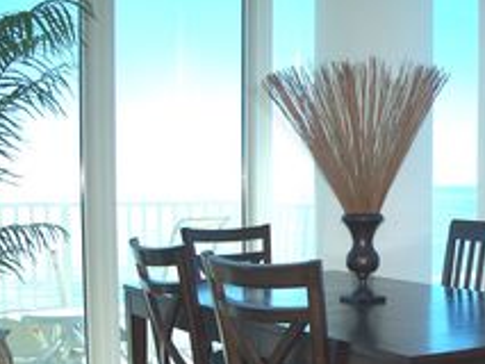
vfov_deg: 22.7
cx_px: 401
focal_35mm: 64
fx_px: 897
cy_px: 289
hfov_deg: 29.4
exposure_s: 1/320
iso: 64
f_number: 2.8
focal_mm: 7.8
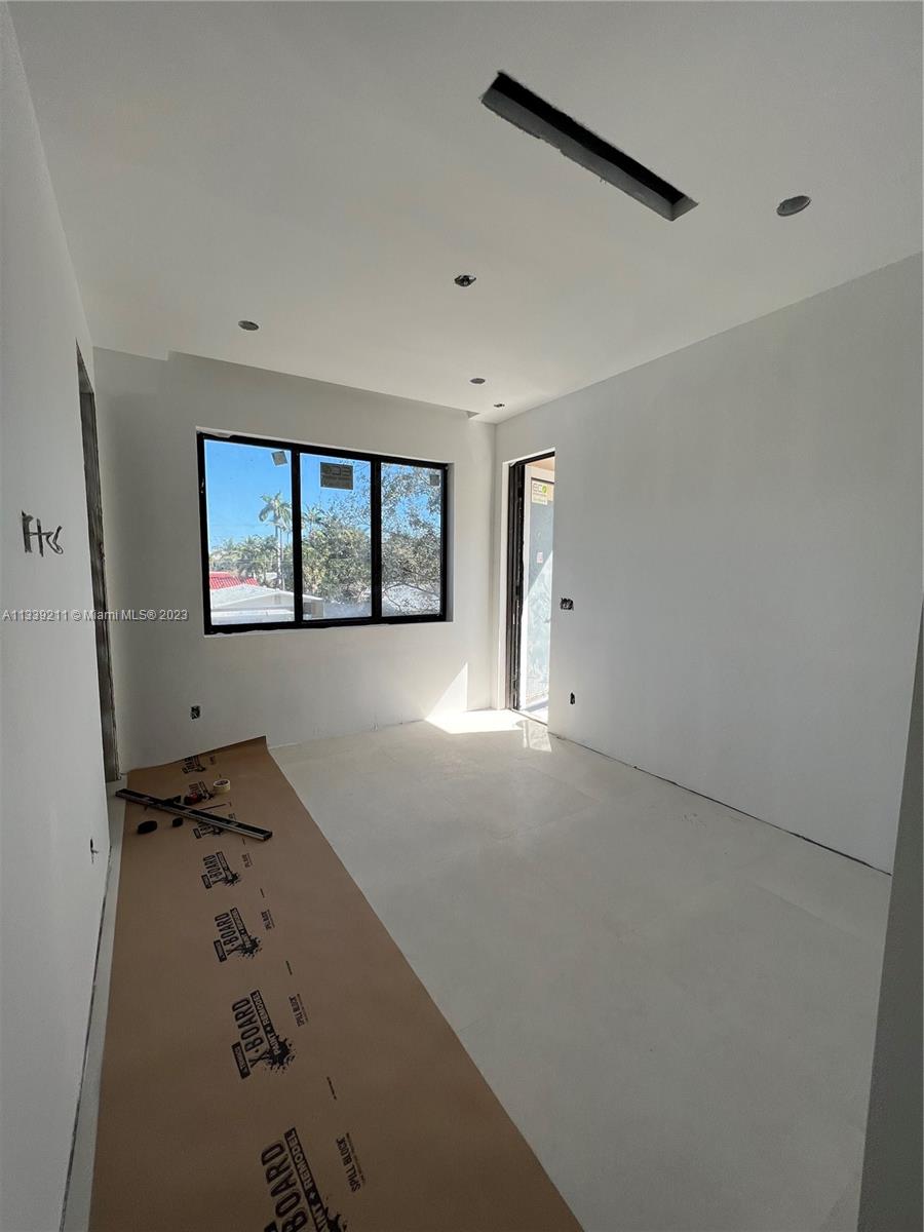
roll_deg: +0.0
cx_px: 462
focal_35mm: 13
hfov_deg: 89.9
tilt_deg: -4.7
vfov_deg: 106.2
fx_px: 463
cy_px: 616
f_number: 1.8
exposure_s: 1/479
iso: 32
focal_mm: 1.57
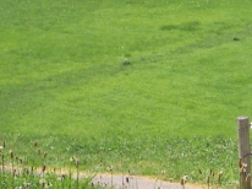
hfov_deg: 10.6
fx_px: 1302
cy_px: 11
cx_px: 393
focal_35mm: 179
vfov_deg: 8.2
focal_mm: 8.3
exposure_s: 1/800
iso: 100
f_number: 3.4
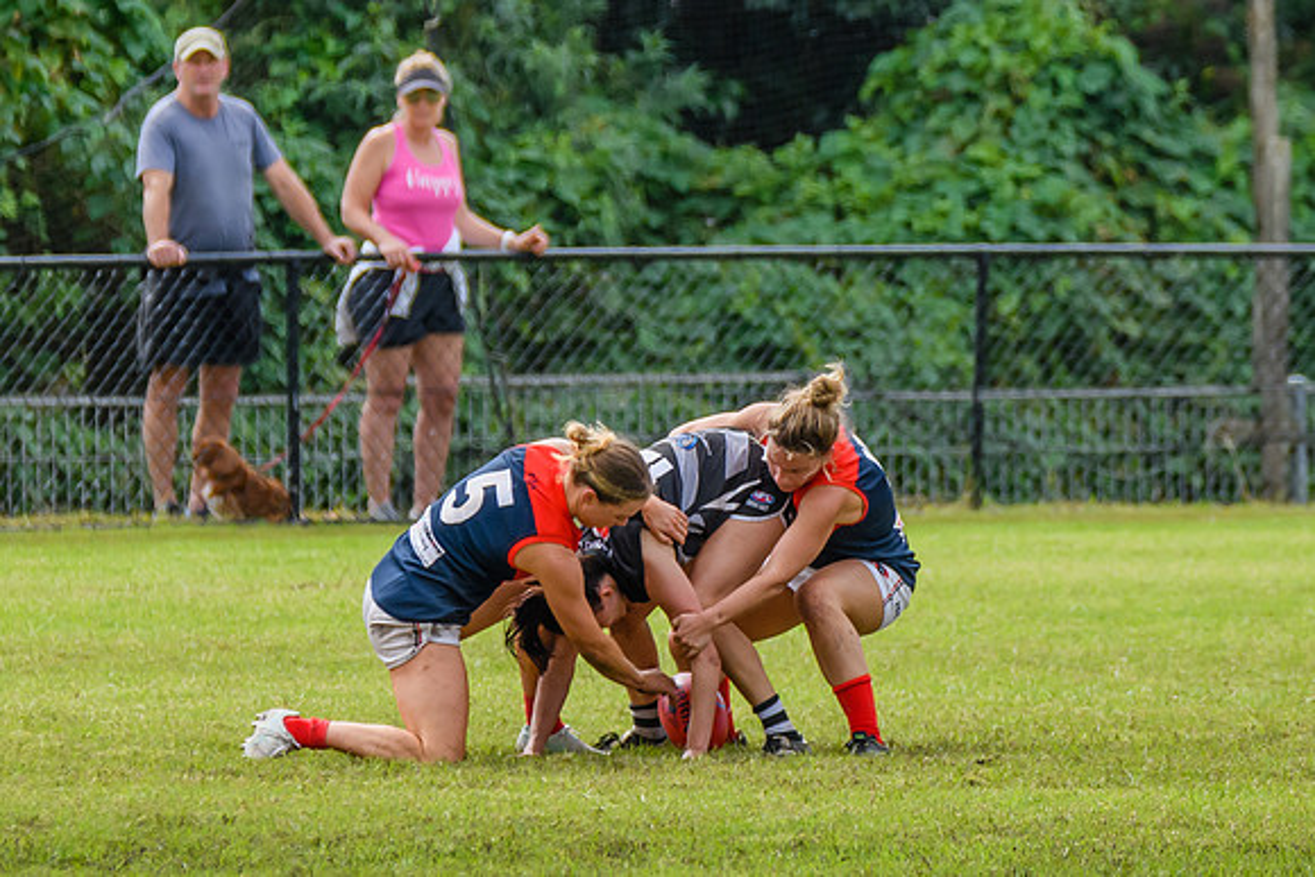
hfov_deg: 2.2
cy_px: 381
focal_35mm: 929
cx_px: 807
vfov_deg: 1.5
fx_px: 33942
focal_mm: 350
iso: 800
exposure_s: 1/1600
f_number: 7.1
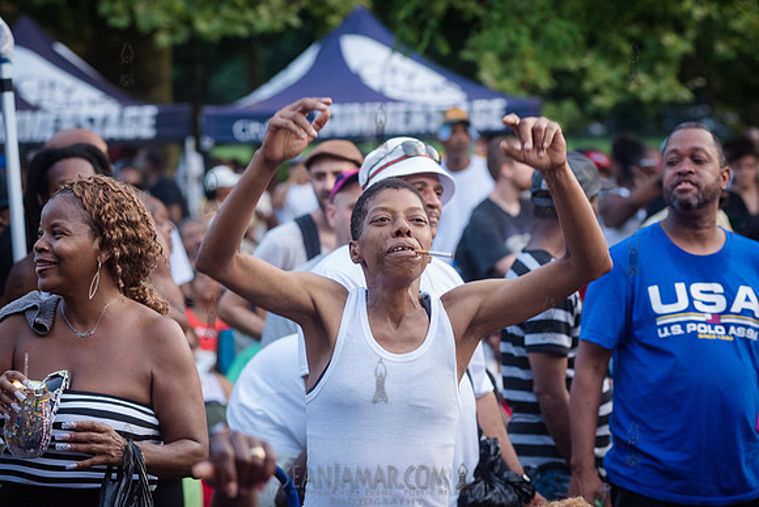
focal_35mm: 147
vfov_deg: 9.4
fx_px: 3091
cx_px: 379
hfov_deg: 14.0
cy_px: 330
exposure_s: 1/400
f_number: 4.5
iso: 1000
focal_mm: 112
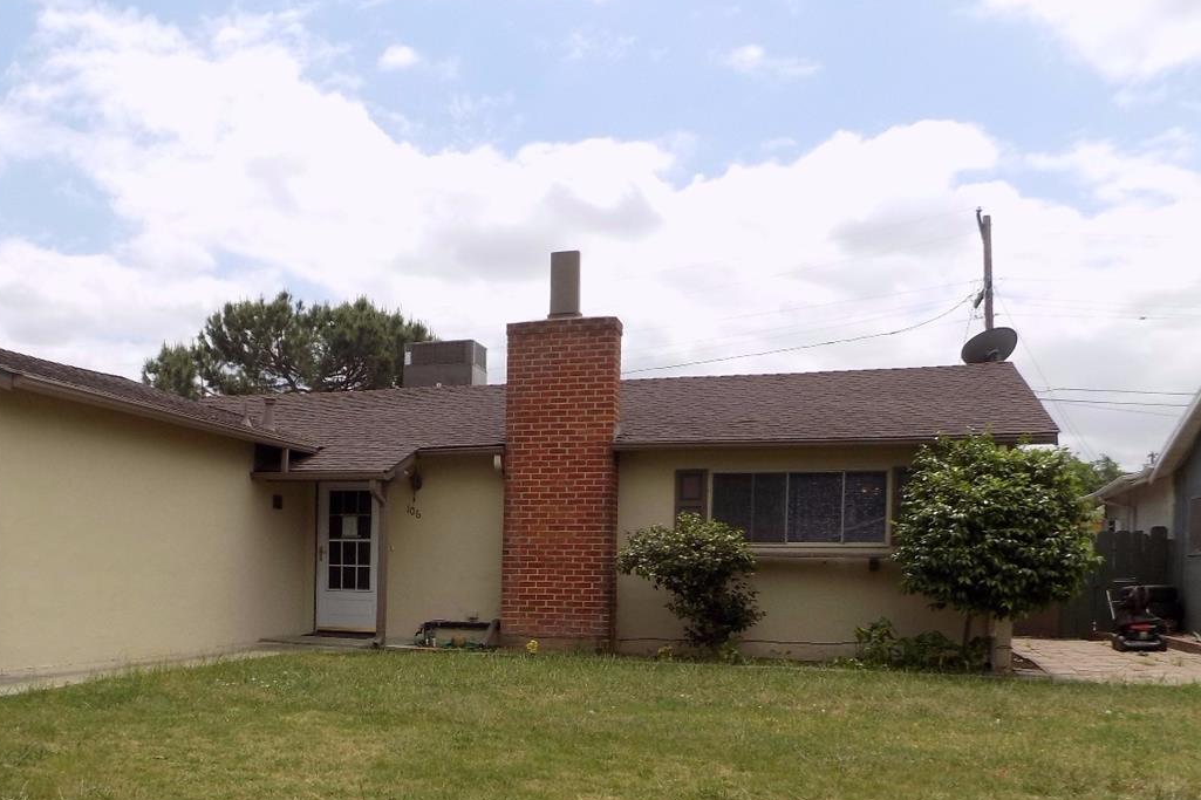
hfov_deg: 53.1
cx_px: 374
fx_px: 1167
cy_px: 630
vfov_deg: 36.6
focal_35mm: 35
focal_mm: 4
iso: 80
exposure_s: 1/1000
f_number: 3.1
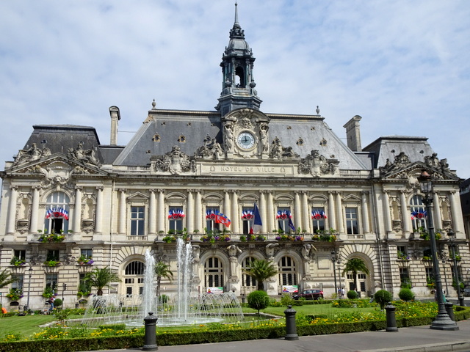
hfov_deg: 54.0
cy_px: 176
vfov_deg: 41.8
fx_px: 462
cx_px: 235
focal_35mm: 34
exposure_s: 1/1250
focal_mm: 5.79
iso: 80
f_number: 4
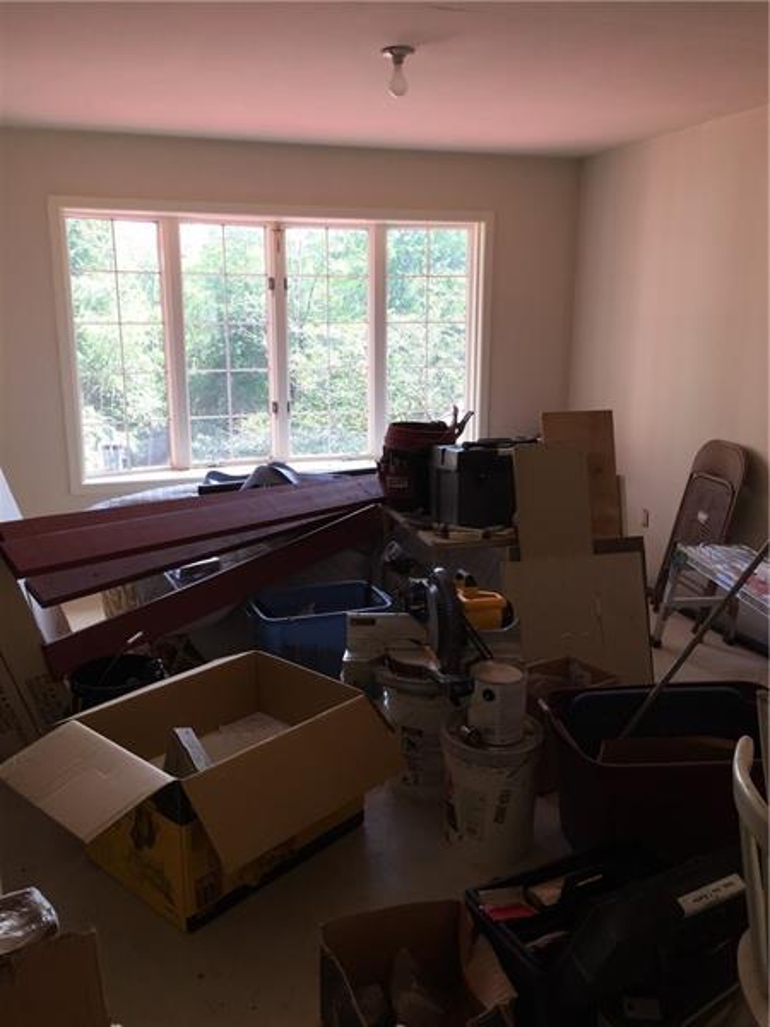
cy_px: 514
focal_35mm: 29
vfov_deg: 61.7
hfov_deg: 48.2
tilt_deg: -12.6
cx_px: 385
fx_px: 860
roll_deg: +0.9
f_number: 2.2
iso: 40
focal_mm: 4.15
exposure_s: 1/120
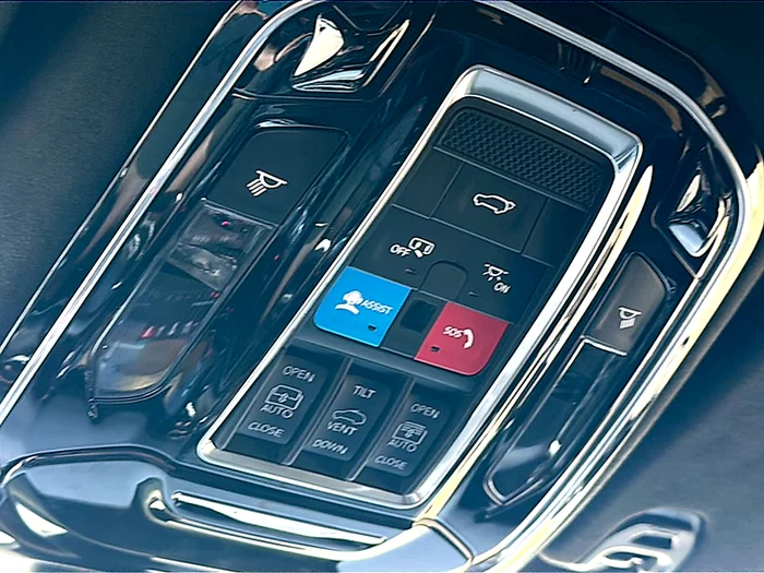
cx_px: 382
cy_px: 286
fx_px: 905
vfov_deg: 35.1
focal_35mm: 41
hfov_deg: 45.8
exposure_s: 1/40
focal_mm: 6.86
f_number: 1.78
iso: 80
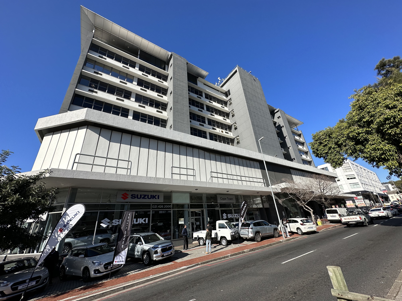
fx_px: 163
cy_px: 150
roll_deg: +5.2
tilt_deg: +25.1
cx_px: 201
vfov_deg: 85.7
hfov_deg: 102.1
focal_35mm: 14
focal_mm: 2.22
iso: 50
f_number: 2.2
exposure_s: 1/1742
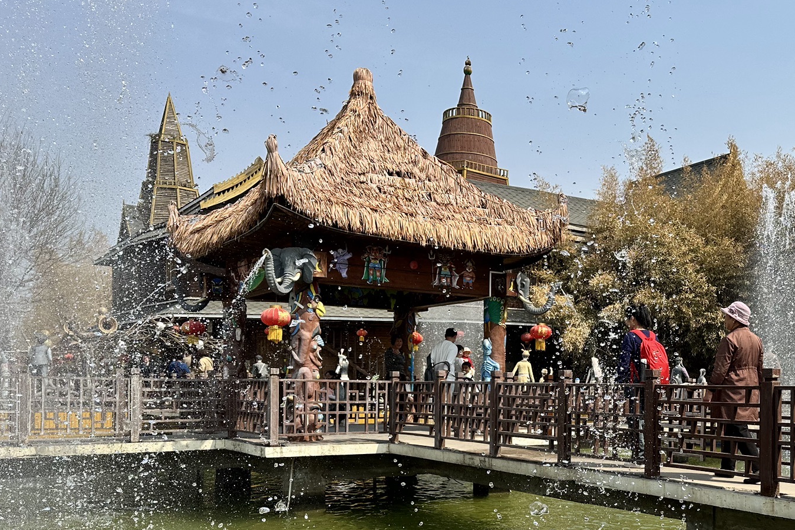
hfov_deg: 50.9
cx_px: 535
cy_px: 390
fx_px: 817
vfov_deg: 35.3
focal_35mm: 37
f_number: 1.78
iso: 80
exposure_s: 1/4016
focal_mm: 6.86
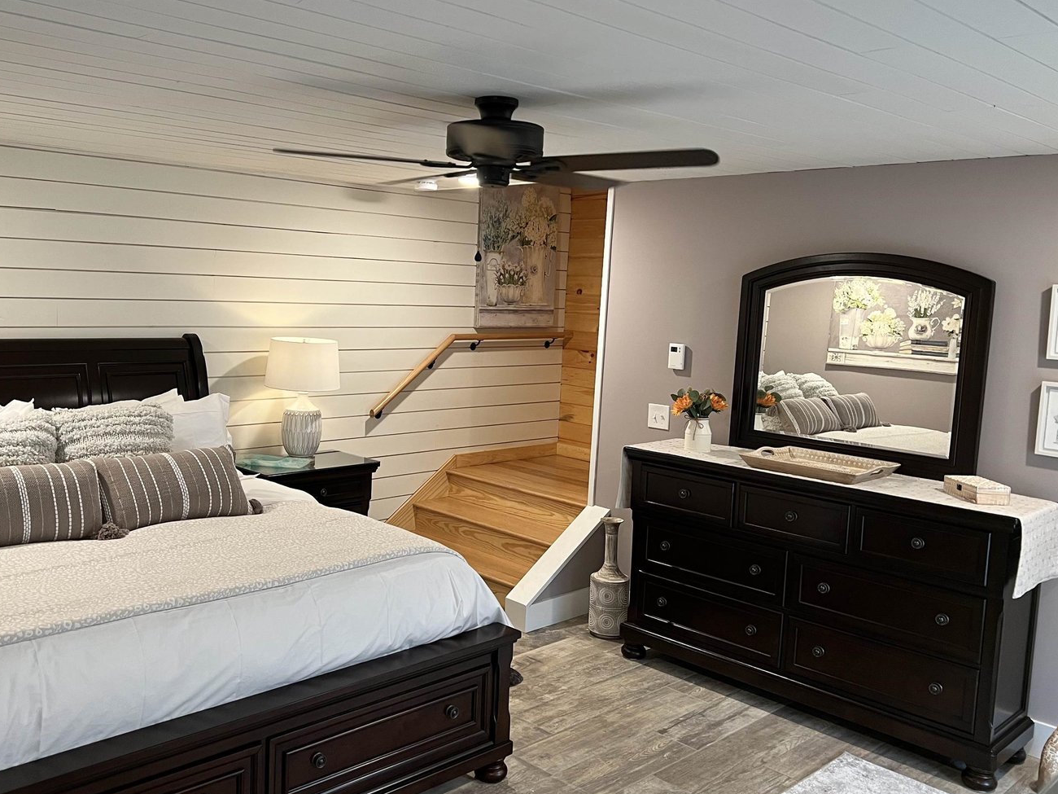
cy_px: 396
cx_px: 432
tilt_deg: -5.6
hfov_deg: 56.5
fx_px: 978
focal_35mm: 32
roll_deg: -2.1
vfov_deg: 44.2
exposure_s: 1/60
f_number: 1.5
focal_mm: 5.7
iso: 100
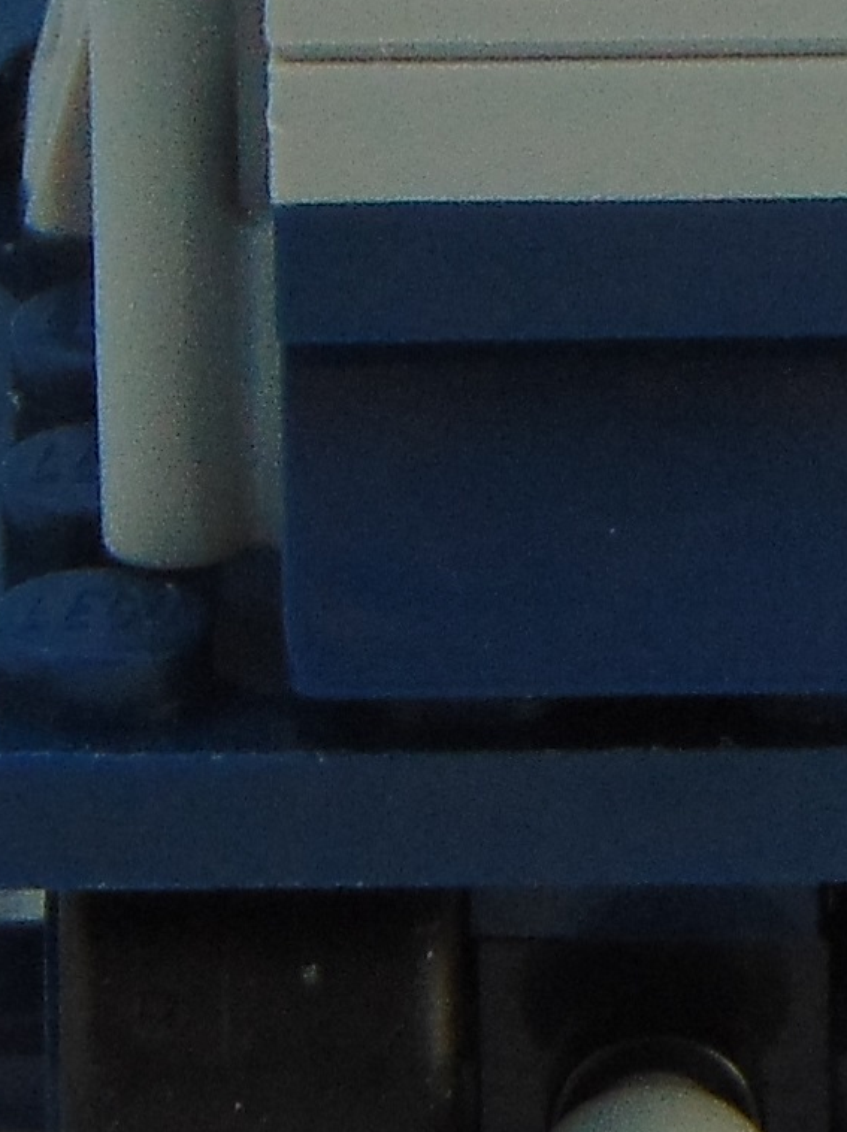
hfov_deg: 7.1
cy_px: 325
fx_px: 6863
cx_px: 661
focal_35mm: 210
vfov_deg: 9.4
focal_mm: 19.4
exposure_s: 1/125
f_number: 3.9
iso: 80
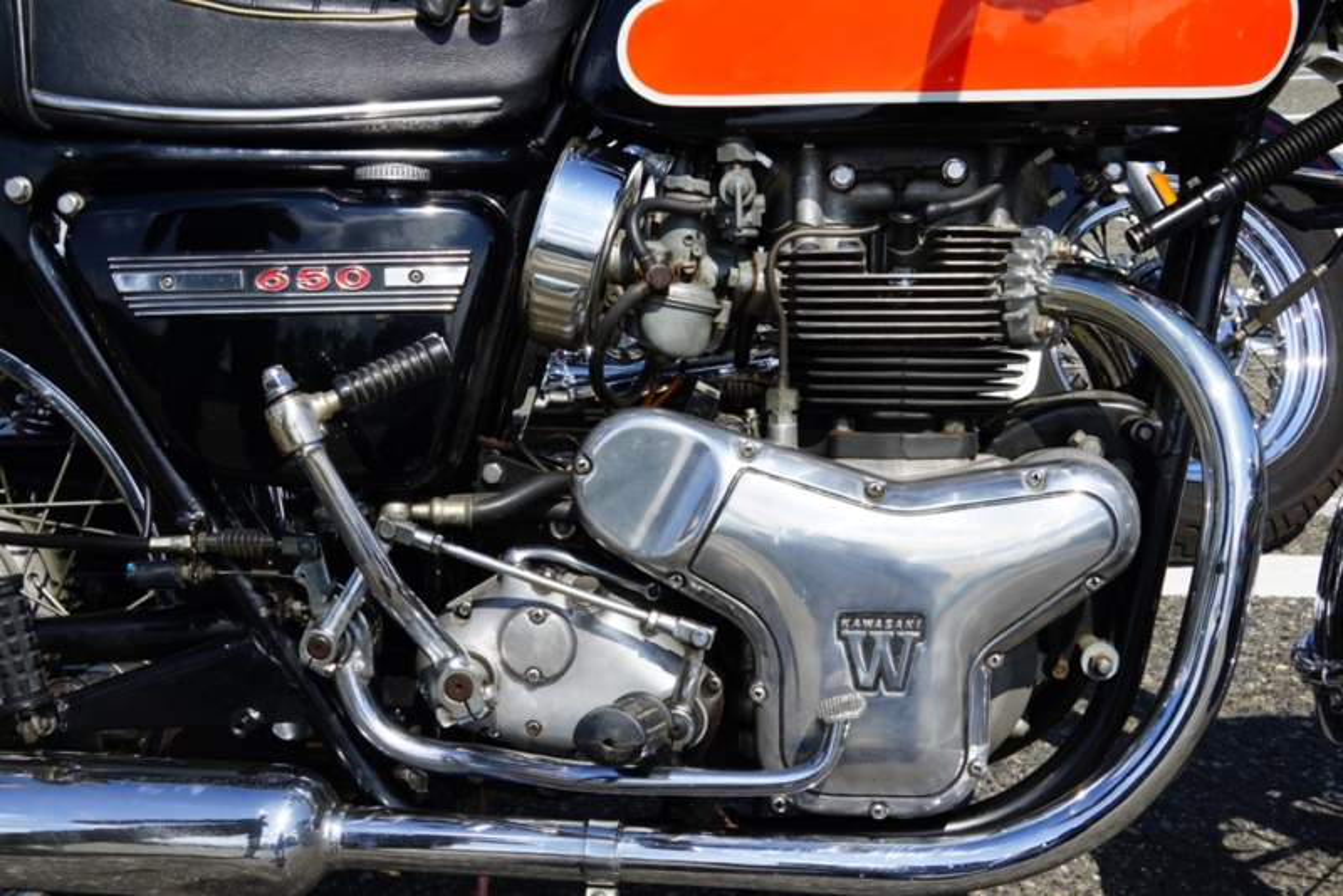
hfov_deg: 43.6
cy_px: 448
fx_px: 1679
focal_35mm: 45
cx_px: 672
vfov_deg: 29.9
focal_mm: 30
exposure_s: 1/125
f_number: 11
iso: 100
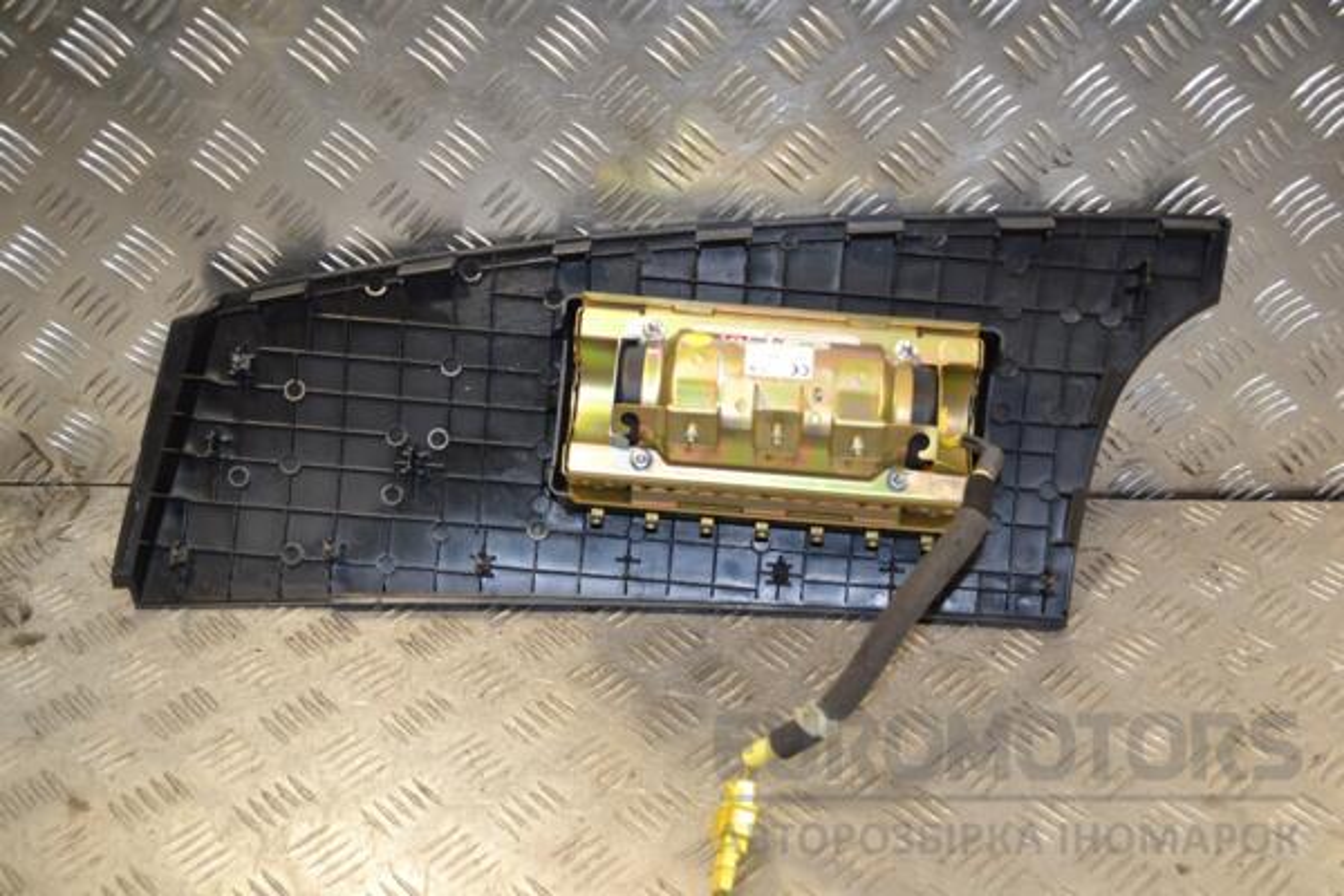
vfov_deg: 29.9
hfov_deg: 43.6
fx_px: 1680
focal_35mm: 45
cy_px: 448
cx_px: 672
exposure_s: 1/125
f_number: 4.5
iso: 400
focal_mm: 30
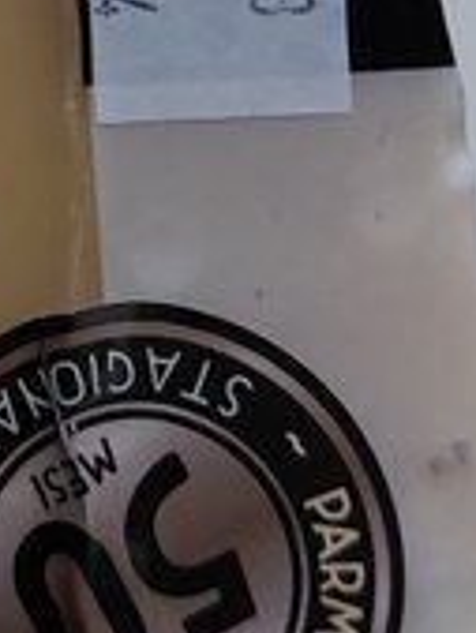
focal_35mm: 118
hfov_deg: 12.5
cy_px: -195
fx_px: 2161
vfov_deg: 15.8
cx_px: 60
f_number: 1.8
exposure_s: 1/100
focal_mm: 5.23
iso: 250
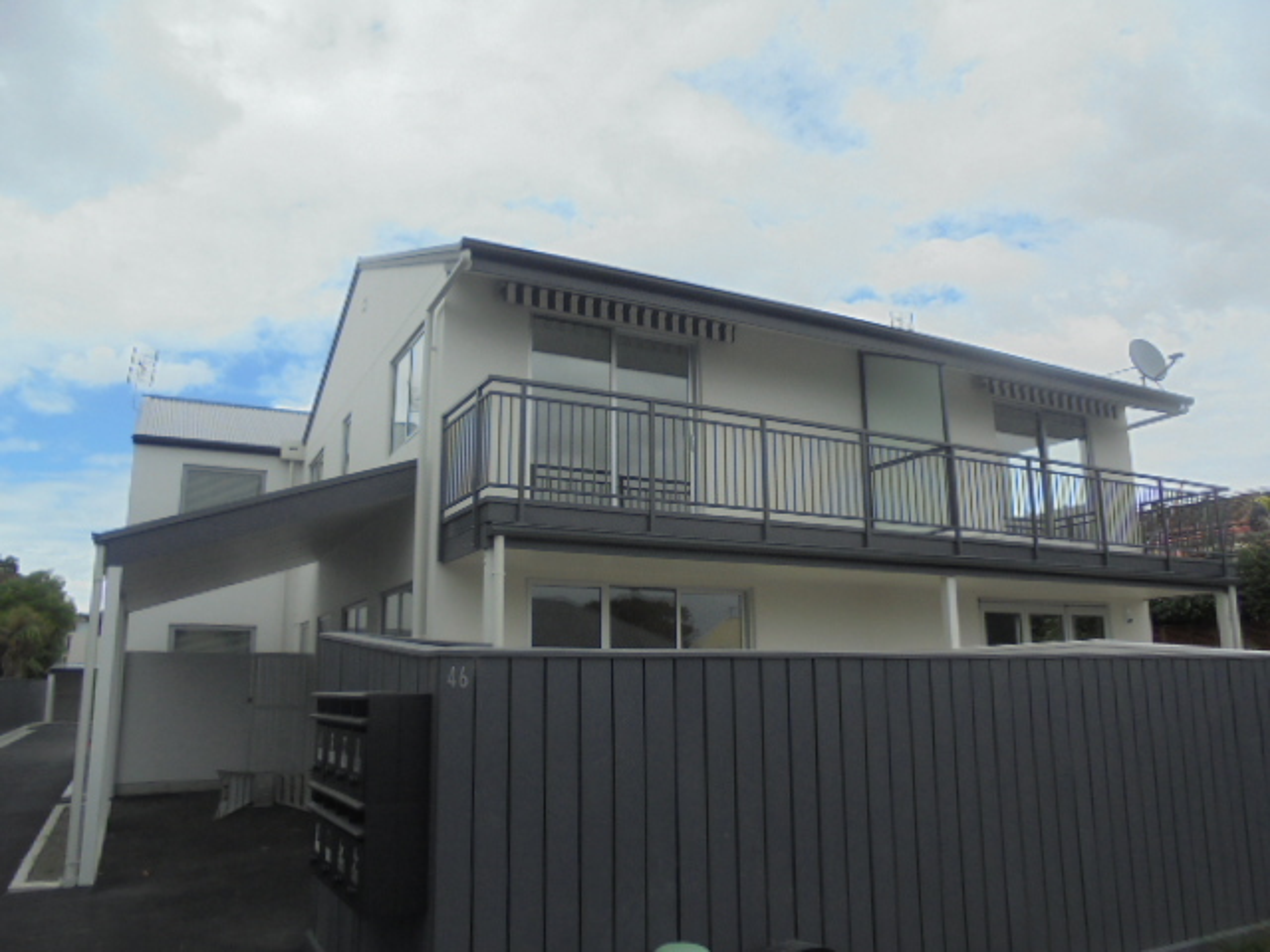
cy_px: 476
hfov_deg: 67.3
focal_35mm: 26
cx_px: 635
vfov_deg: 53.1
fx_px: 954
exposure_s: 1/100
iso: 100
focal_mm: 4.6
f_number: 11.5
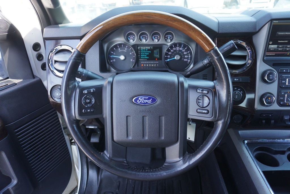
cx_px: 145
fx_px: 193
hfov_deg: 73.7
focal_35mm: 24
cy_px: 97
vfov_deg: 53.2
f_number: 4
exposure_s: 1/60
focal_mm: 16
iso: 160
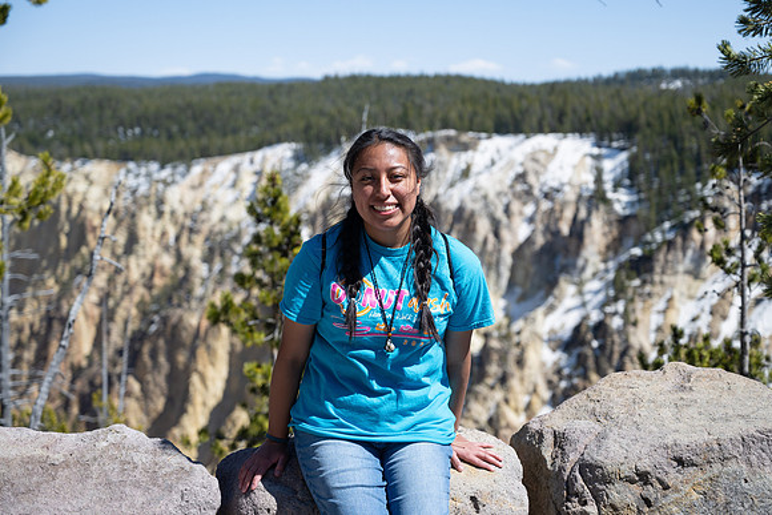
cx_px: 407
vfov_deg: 21.5
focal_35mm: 63
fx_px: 1356
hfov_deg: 31.8
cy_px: 248
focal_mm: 60
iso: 100
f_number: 4
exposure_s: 1/800
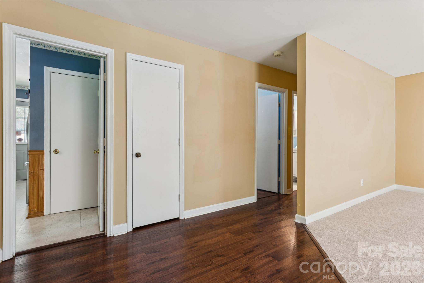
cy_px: 142
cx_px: 212
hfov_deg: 93.6
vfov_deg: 70.7
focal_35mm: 17
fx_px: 199
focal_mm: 16.9
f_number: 13
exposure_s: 1.6
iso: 100
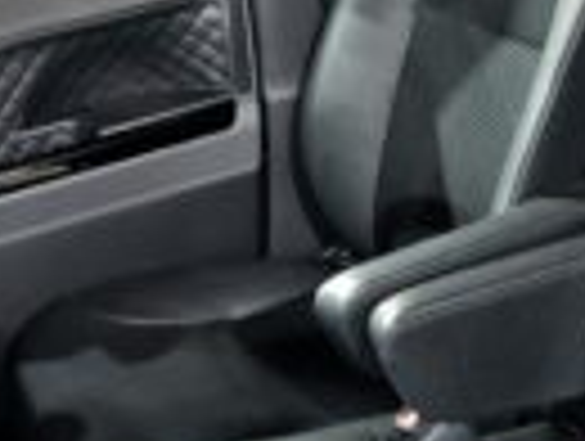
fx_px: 1185
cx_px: 536
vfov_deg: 21.0
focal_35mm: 70
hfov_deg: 26.7
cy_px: 299
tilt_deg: -27.5
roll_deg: +4.7
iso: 100
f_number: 1.5
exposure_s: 1/4
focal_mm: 5.7
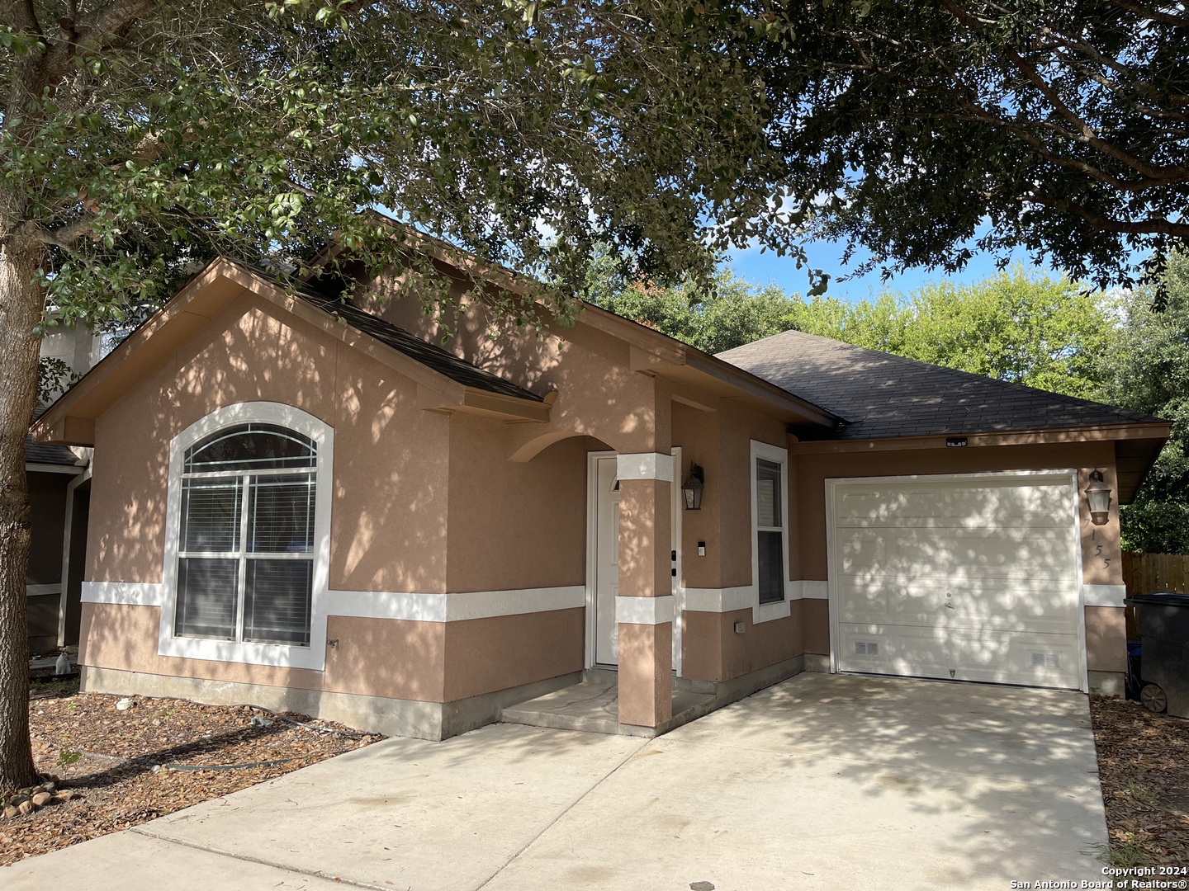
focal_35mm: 25
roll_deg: -0.7
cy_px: 446
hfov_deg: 69.4
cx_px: 594
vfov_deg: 54.9
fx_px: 859
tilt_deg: +5.6
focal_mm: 5.1
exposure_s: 1/969
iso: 32
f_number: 1.6
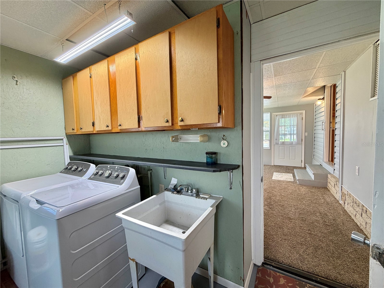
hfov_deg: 102.1
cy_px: 144
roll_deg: +2.0
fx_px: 155
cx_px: 192
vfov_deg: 85.7
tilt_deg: -3.1
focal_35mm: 14
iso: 160
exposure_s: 1/120
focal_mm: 2.22
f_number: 2.2
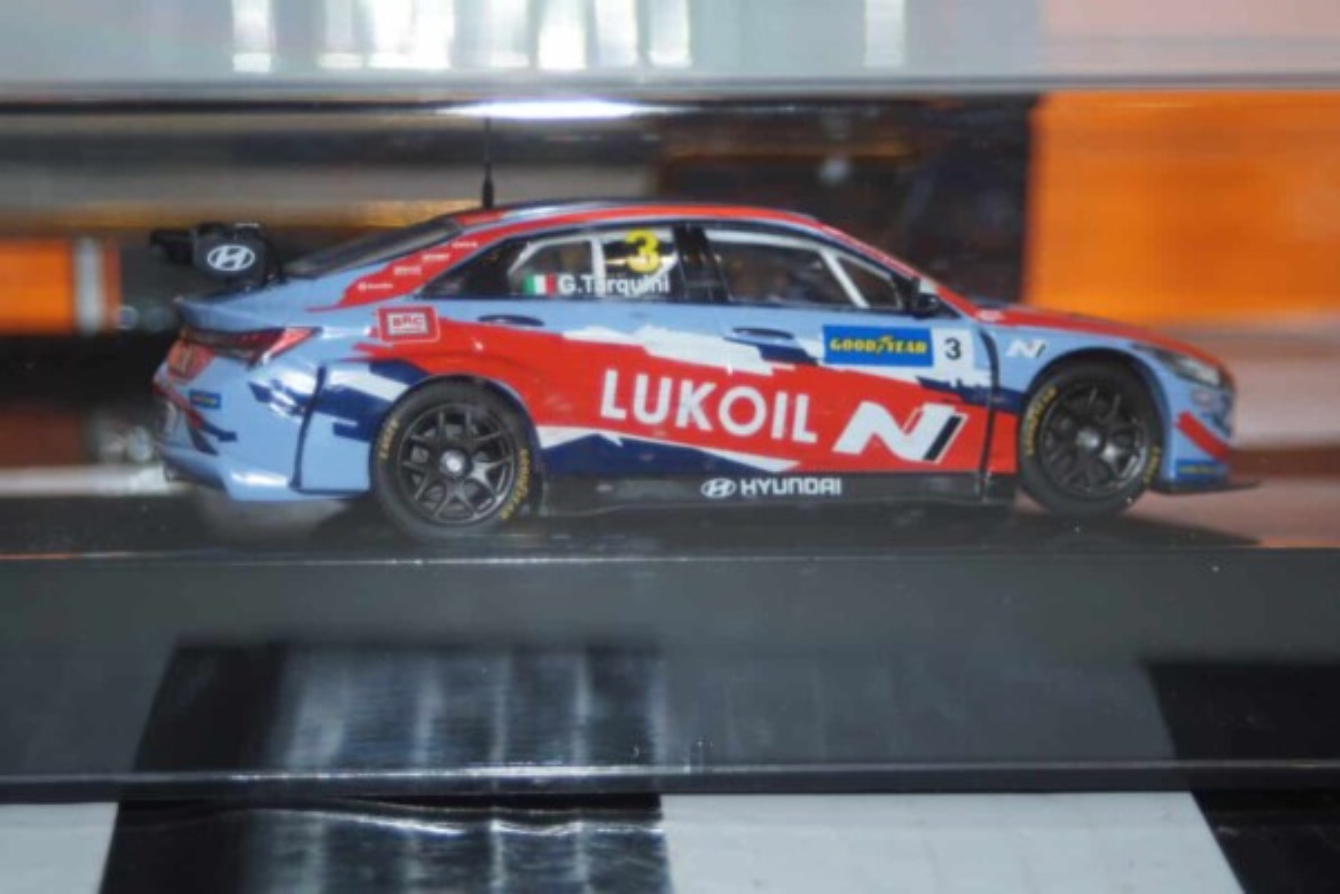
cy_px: 447
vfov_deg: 15.2
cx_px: 670
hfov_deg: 22.6
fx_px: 3350
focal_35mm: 90
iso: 200
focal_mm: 60
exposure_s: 1/60
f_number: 5.6
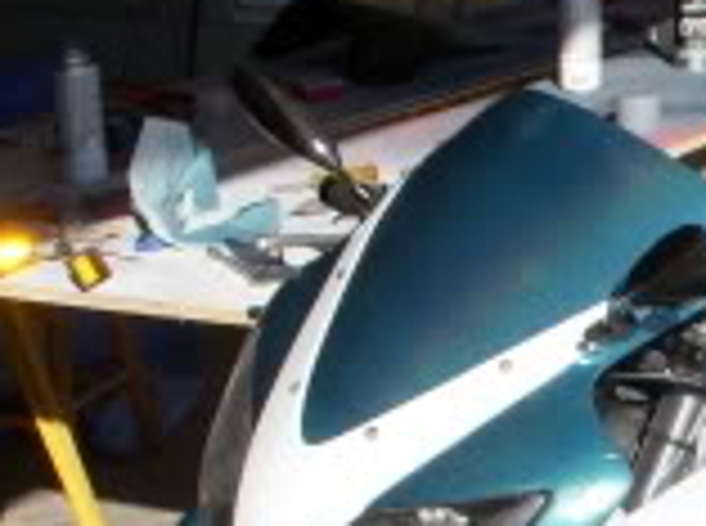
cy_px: 537
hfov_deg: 15.6
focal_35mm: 118
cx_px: 1003
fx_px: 2401
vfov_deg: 12.3
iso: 100
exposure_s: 1/320
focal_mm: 6.3
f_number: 6.6
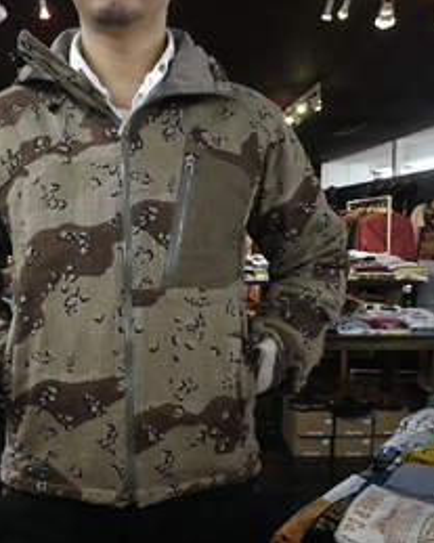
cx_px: 147
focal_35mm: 37
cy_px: 274
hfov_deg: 39.7
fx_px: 594
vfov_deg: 49.1
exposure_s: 1/50
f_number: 3.5
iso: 500
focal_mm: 5
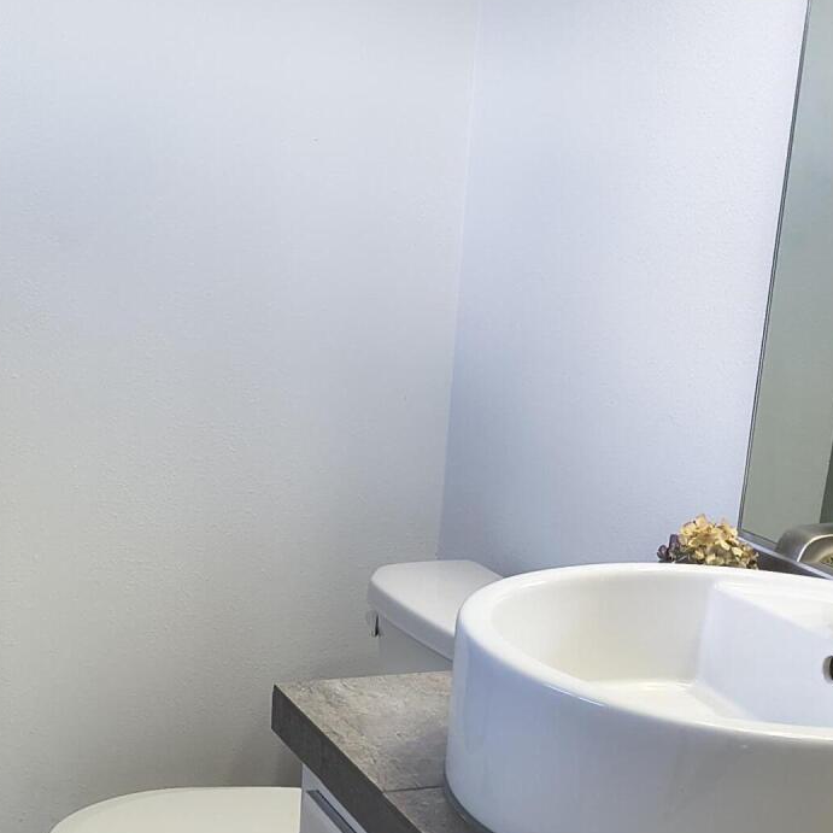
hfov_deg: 26.5
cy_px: 668
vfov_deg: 26.4
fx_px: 1742
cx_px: 211
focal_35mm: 64
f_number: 1.7
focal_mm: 4.68
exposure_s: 1/120
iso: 484
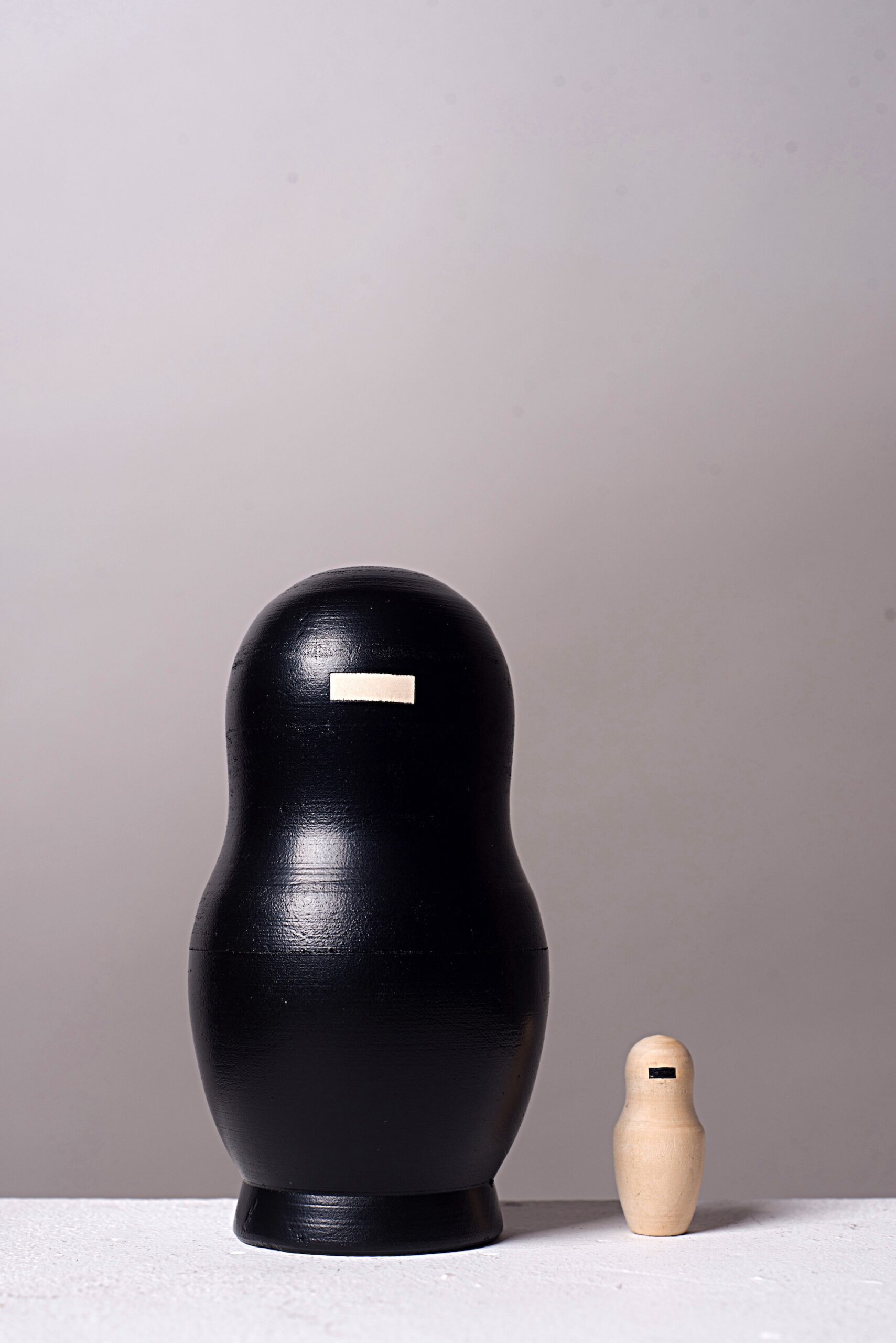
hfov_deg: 27.0
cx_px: 448
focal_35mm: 50
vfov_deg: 39.6
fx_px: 1865
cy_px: 672
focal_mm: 50
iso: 200
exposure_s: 1/60
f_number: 7.1
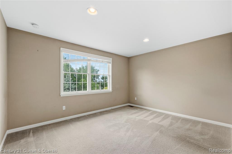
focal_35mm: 15
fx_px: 97
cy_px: 77
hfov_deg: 100.4
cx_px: 116
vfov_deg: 77.3
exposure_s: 1/2
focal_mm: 10
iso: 1250
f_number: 8
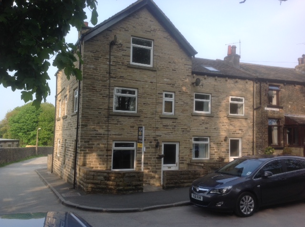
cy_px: 114
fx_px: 308
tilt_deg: +3.8
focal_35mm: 35
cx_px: 152
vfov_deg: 40.6
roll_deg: -0.2
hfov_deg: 52.7
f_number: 2.4
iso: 50
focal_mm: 4.28
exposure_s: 1/549
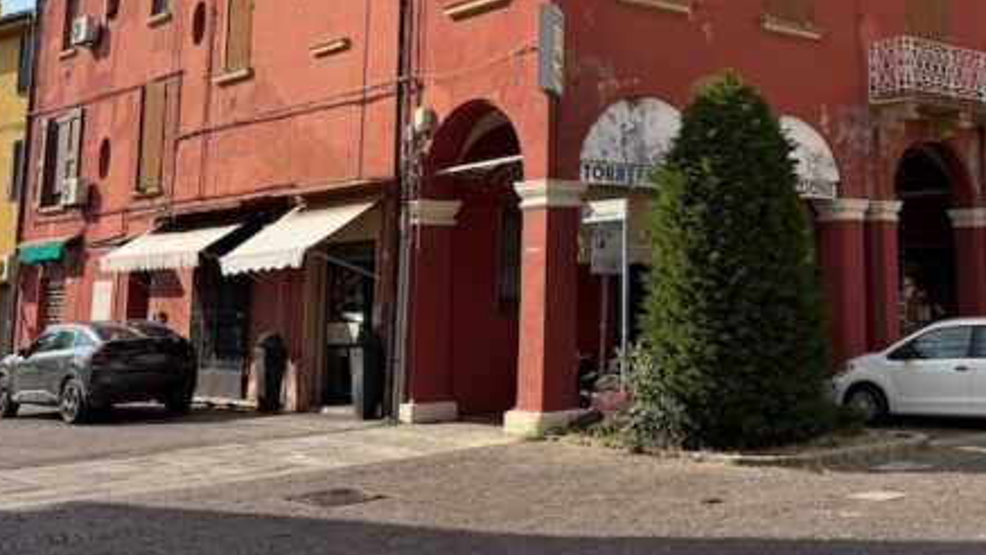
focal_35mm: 46
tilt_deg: +12.0
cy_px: 50
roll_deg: -1.2
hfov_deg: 42.5
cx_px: 796
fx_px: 1203
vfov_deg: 25.2
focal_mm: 6.76
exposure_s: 1/4405
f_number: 1.78
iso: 100
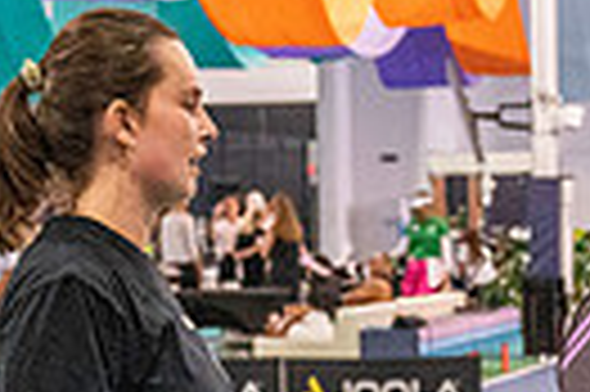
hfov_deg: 12.5
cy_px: 692
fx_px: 2684
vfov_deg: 8.1
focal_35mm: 164
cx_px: 437
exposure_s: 1/800
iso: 10000
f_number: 4
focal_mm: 37
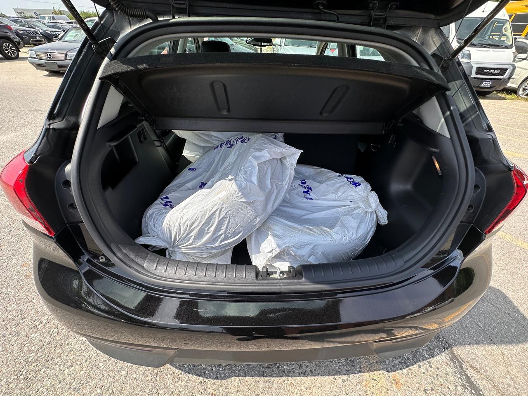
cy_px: 198
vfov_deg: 85.7
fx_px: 214
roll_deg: -1.6
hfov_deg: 102.1
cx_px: 264
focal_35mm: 14
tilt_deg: -37.2
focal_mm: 2.22
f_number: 2.2
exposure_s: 1/1043
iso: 40
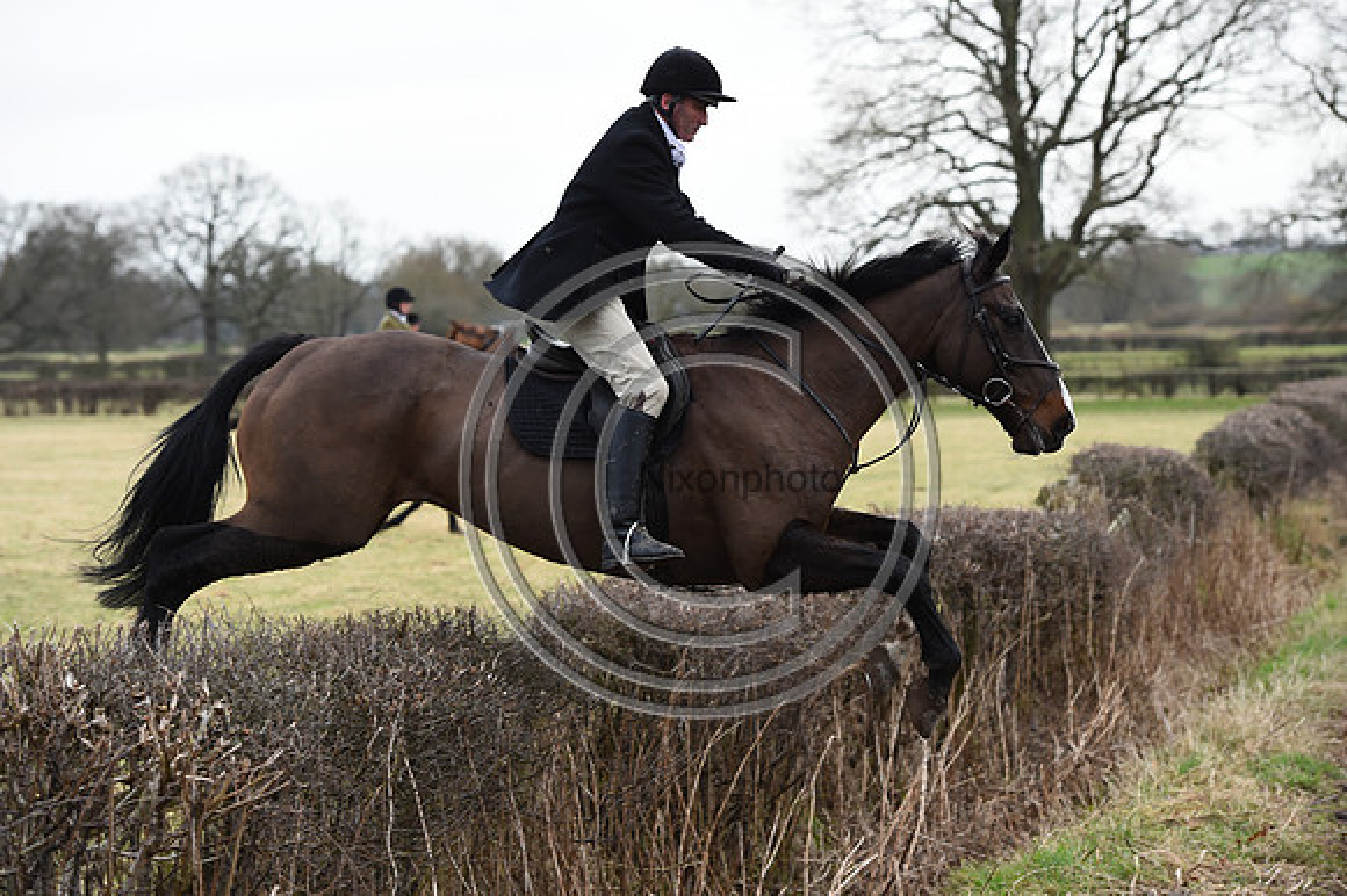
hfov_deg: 16.8
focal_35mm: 122
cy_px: 448
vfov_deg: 11.2
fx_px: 4562
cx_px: 674
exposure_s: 1/1250
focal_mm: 122
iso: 1250
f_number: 5.6
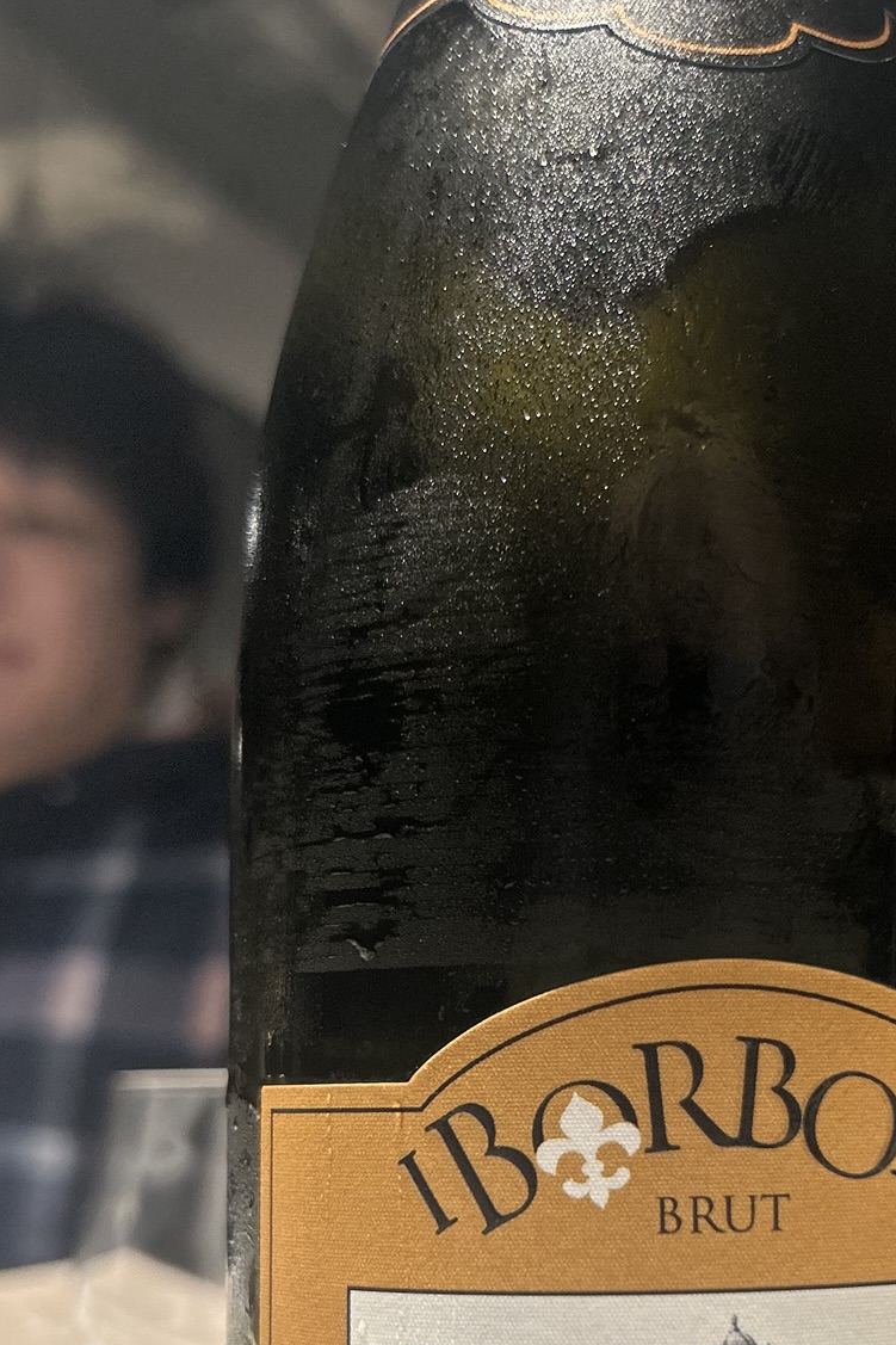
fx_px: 1792
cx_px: 665
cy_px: 963
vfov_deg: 40.3
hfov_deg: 27.7
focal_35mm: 48
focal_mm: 5.7
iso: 200
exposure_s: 1/50
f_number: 1.5
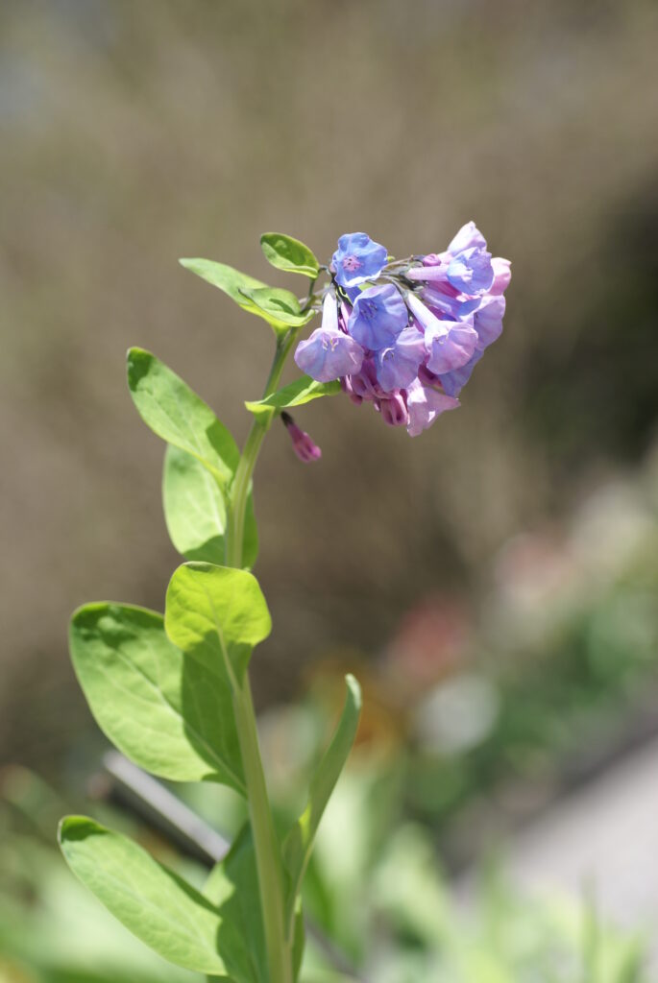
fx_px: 3692
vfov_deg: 15.2
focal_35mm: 135
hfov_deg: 10.2
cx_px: 329
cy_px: 492
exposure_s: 1/320
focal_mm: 90
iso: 100
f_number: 5.6
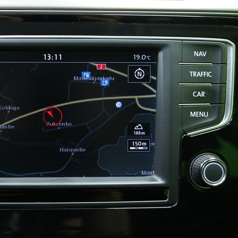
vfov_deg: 35.4
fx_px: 373
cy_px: 117
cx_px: 60
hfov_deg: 34.6
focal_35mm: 48
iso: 1000
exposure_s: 1/20
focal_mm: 37
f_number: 4.5
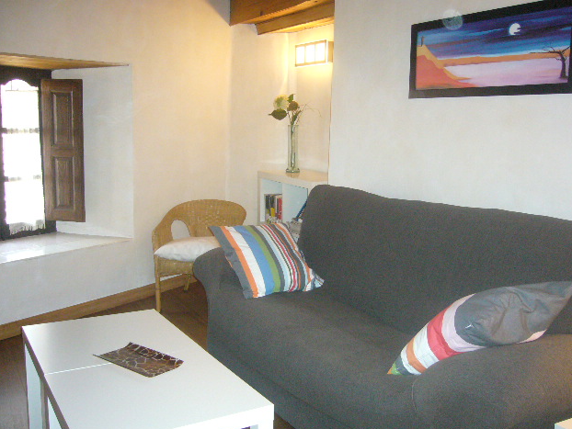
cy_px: 213
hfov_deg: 51.3
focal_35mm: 36
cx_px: 292
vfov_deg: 39.7
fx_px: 595
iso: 320
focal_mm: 5.8
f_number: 2.8
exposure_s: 1/30
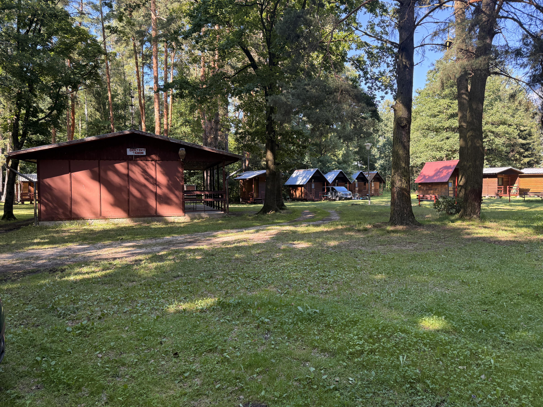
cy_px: 195
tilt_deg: -2.2
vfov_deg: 54.9
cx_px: 278
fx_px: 392
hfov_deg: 69.4
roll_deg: +1.3
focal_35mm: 25
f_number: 1.78
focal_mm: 6.76
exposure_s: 1/305
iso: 100
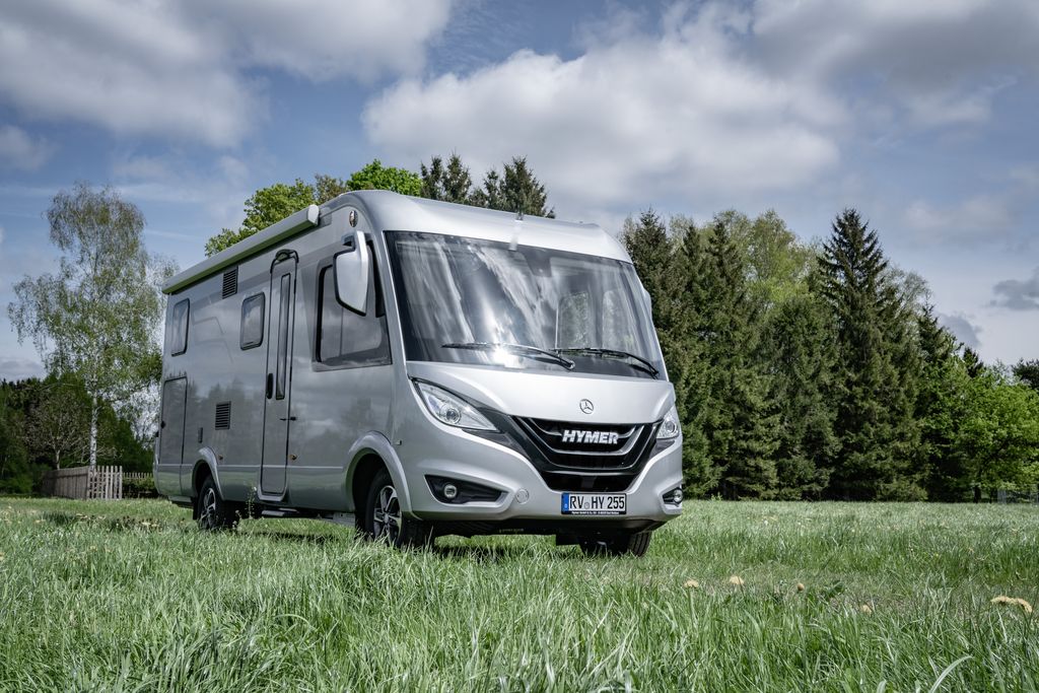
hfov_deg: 48.5
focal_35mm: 40
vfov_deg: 33.4
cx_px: 520
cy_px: 346
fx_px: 1155
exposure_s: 1/500
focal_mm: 40
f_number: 11
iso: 250
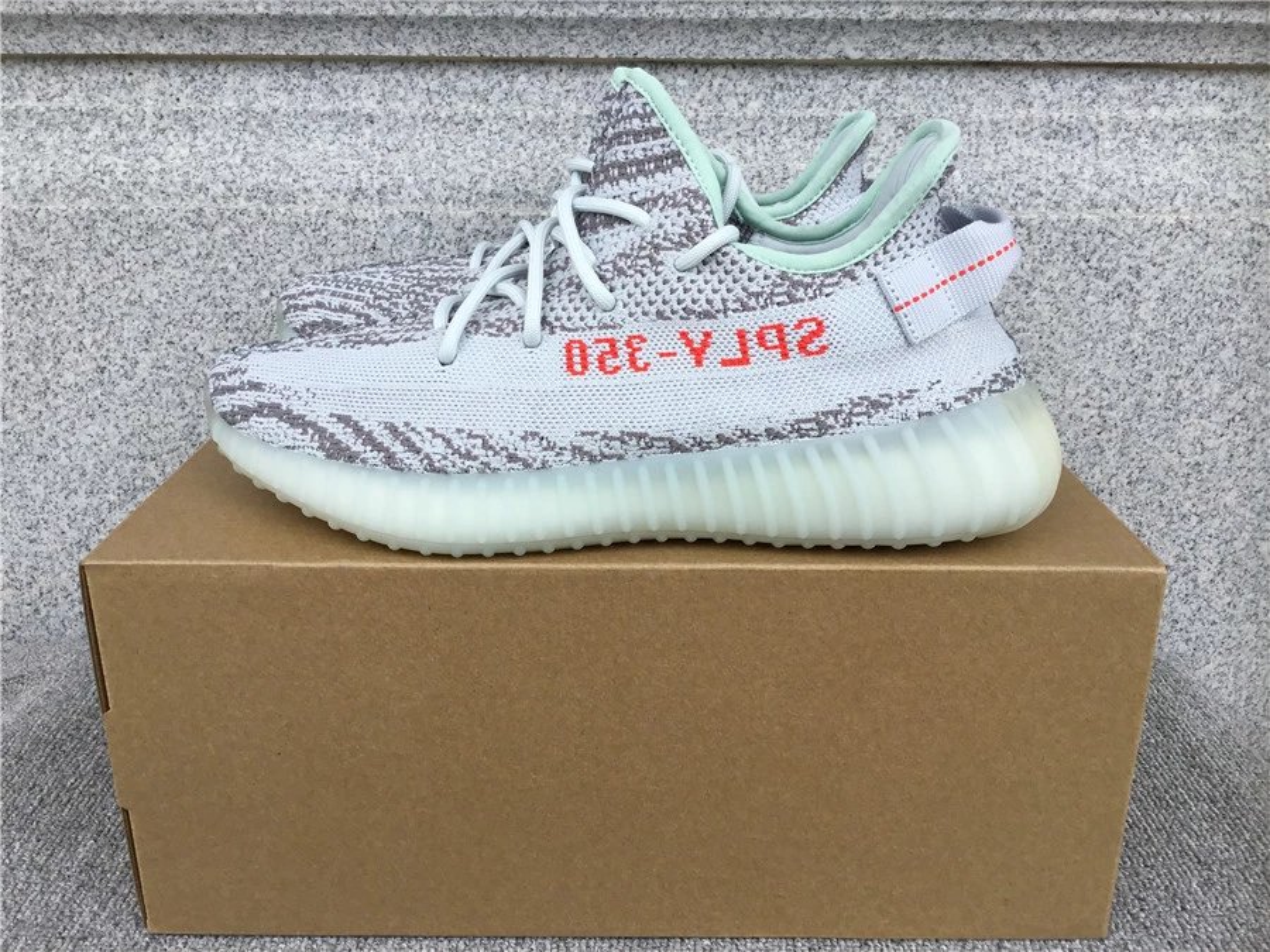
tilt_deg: -20.0
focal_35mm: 31
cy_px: 476
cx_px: 635
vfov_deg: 45.4
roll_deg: -0.1
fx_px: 1137
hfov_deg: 58.4
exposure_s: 1/617
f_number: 2.4
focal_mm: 3.3
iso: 25
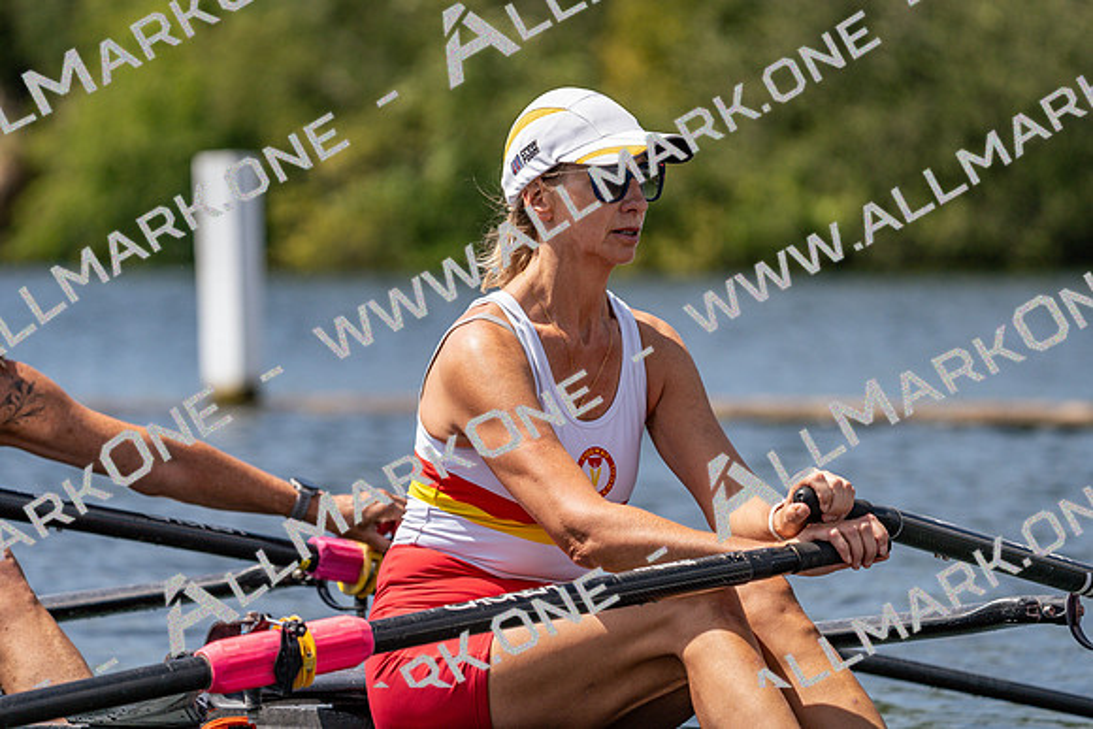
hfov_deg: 7.4
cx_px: 546
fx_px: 8503
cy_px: 364
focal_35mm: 280
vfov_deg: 4.9
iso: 250
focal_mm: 280
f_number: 5.6
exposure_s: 1/2000
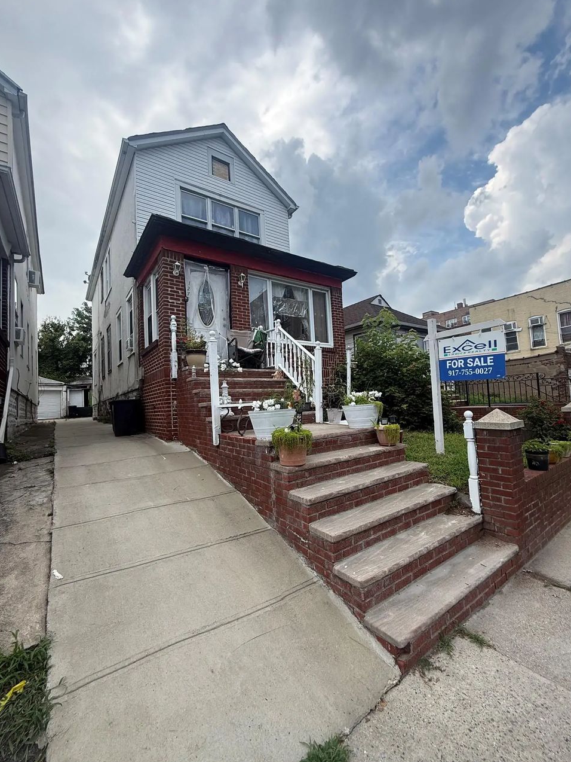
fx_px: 330
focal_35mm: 15
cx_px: 302
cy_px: 384
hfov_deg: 81.7
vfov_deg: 98.2
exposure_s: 1/955
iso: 50
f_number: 2.2
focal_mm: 2.22
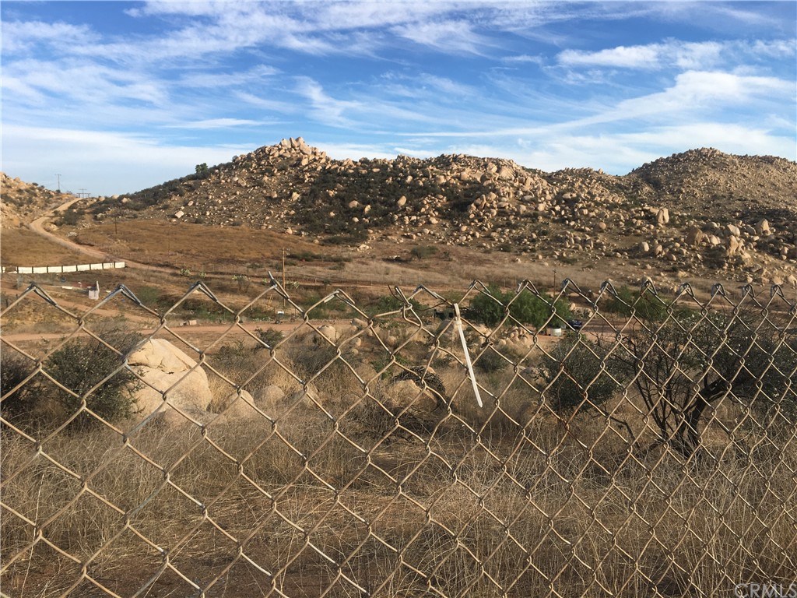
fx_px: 668
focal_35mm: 29
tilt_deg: -4.8
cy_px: 299
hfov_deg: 61.7
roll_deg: +0.9
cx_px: 398
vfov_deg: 48.2
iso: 25
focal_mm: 4.15
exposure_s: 1/1304
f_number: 2.2
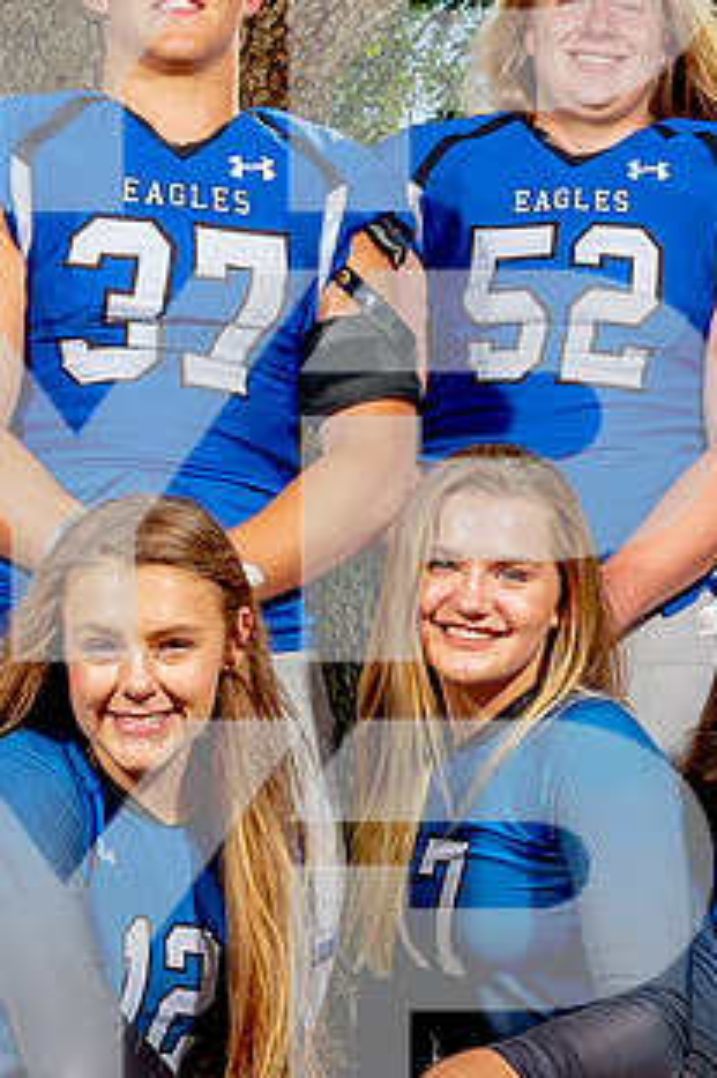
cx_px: 365
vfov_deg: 26.1
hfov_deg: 17.7
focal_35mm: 77
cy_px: 768
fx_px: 2303
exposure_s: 1/125
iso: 100
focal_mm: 24
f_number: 8
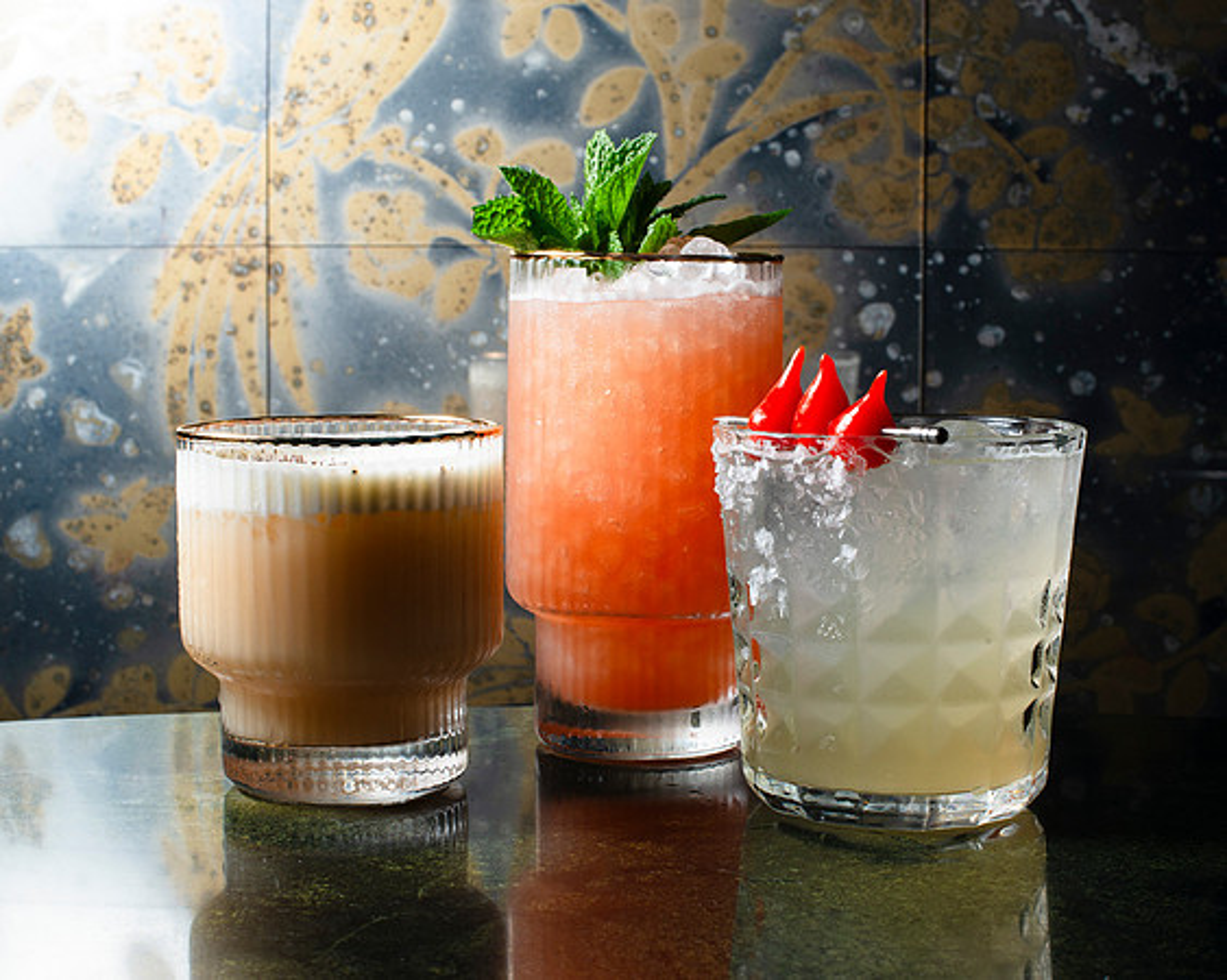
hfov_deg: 32.2
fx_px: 2126
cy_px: 500
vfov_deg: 26.0
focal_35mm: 59
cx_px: 682
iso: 200
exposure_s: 1/200
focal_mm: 50
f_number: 14
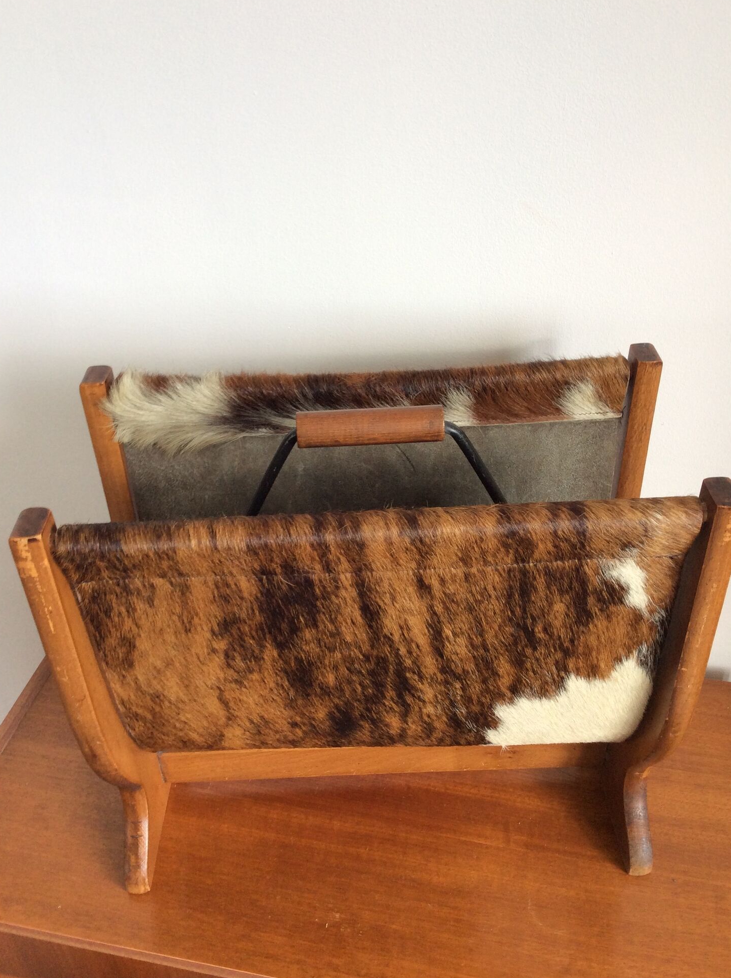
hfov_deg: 42.9
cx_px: 362
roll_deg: +2.7
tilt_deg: -35.3
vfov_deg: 55.4
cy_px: 489
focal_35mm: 33
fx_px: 931
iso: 50
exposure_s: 1/25
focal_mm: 3.3
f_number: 2.4
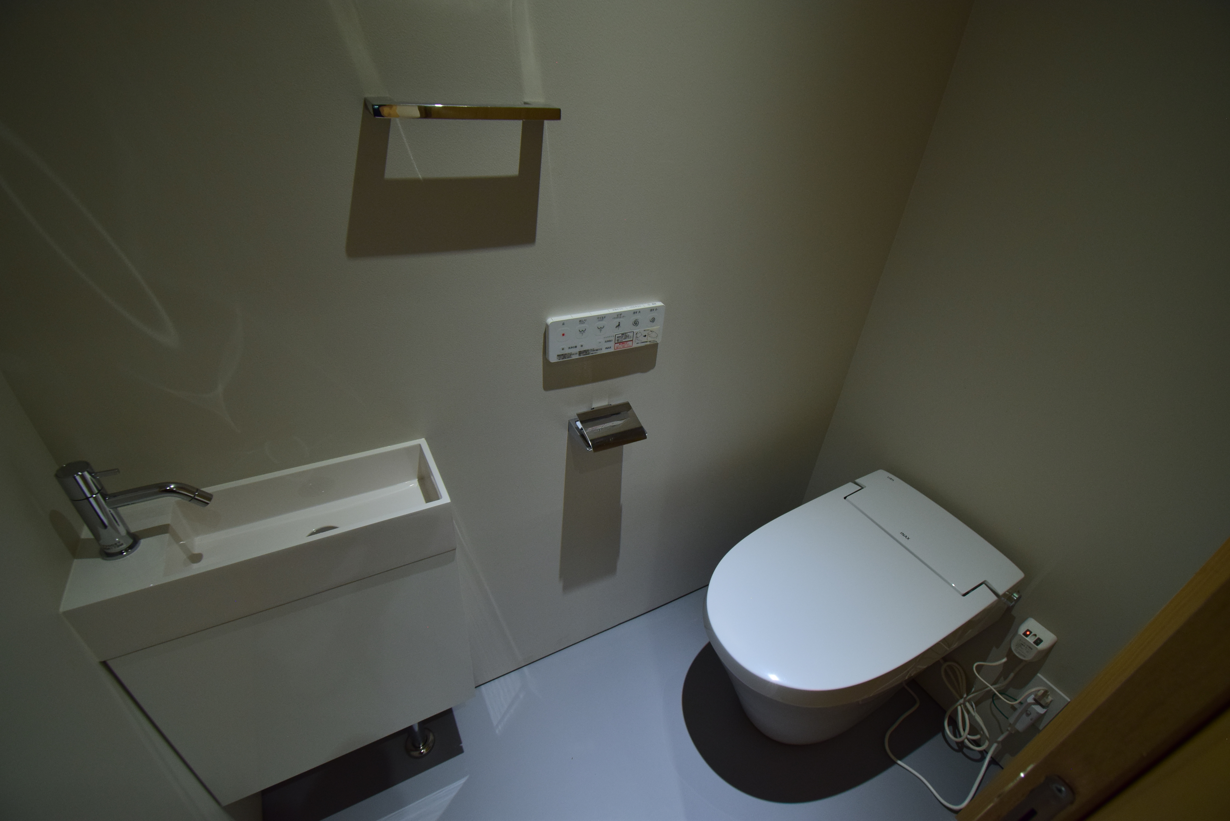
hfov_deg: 100.4
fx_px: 513
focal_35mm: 15
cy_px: 410
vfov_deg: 77.4
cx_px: 615
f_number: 6.7
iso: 400
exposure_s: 1/45
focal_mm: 10
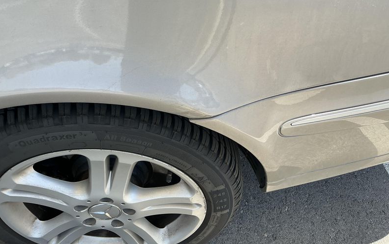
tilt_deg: -46.0
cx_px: 196
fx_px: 318
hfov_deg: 62.9
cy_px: 108
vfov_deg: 41.8
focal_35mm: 30
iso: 25
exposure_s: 1/478
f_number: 1.8
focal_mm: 3
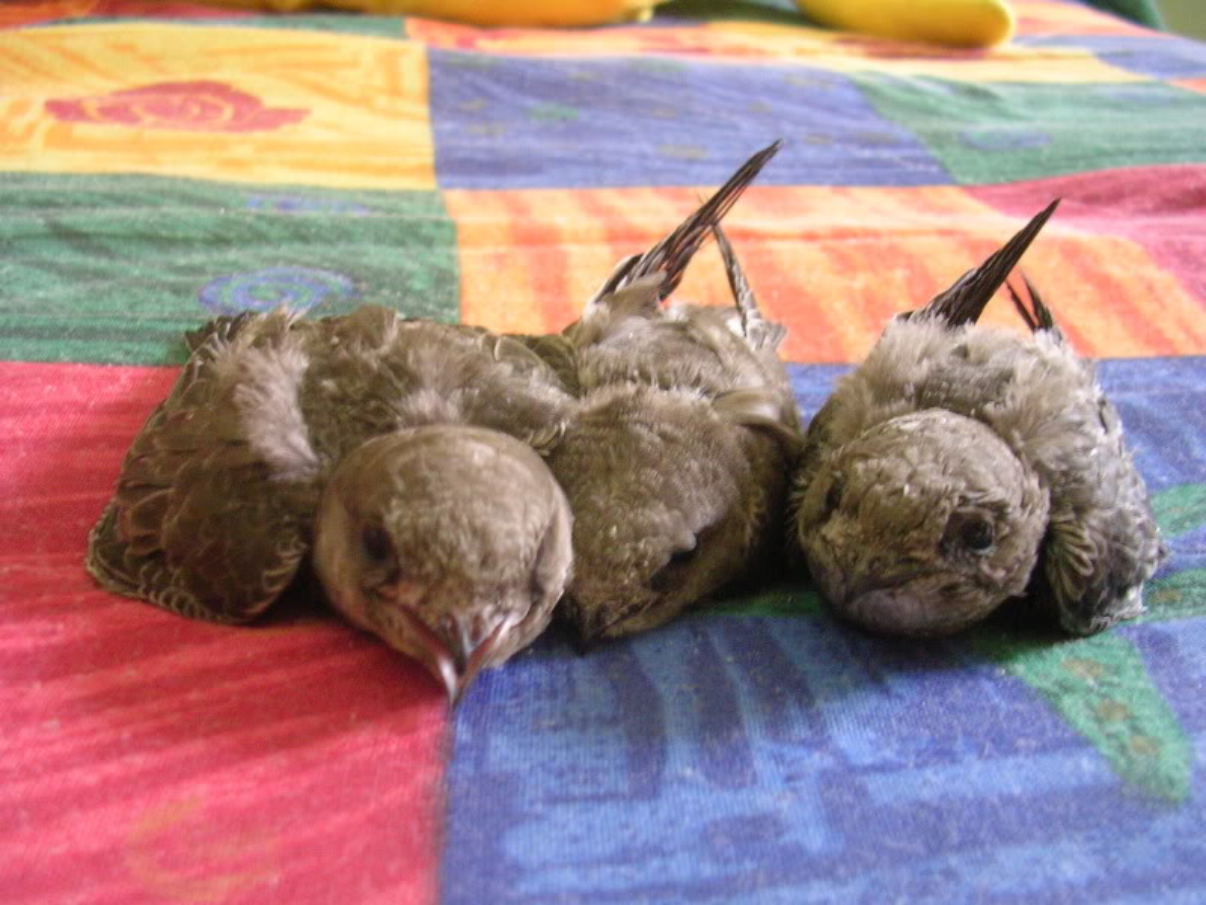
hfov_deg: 49.0
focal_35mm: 38
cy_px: 452
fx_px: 1324
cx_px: 603
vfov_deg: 37.7
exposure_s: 1/6.3
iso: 166
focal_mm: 5.8
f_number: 2.8
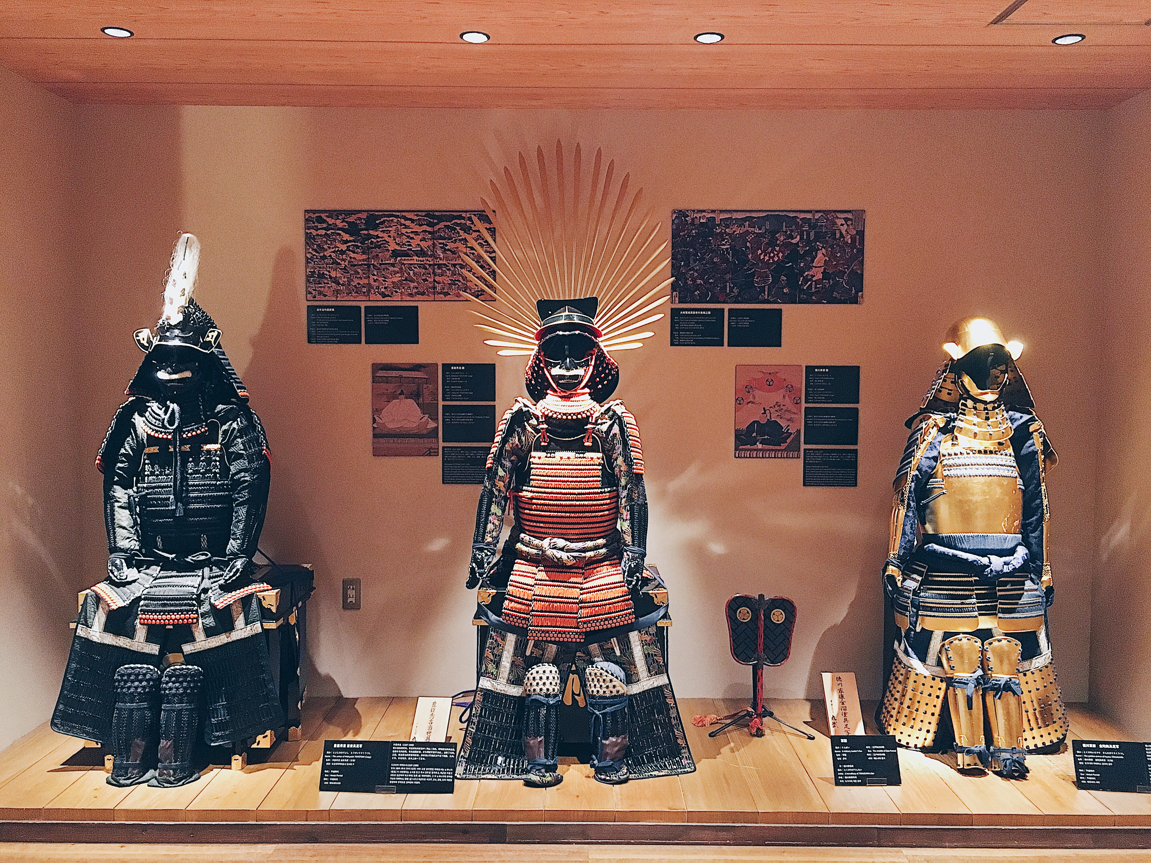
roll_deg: +0.0
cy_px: 432
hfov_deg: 61.7
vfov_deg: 48.2
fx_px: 964
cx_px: 576
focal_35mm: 29
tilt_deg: -3.6
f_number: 2.2
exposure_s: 1/20
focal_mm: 4.15
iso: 200
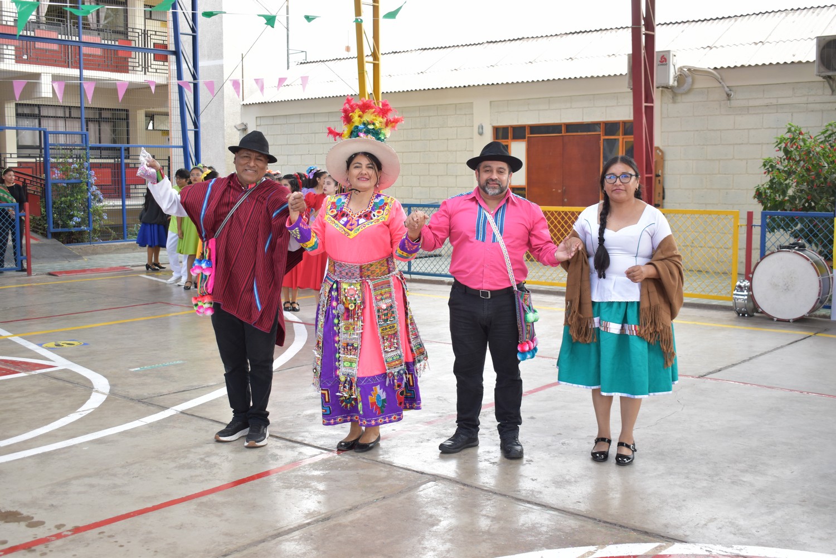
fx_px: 940
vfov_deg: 33.0
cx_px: 418
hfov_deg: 47.9
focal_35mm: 40
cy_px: 279
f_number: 4
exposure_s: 1/125
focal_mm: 27
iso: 320
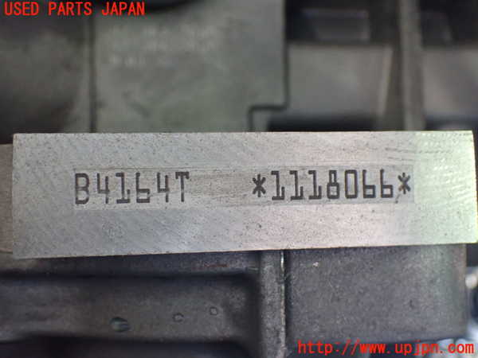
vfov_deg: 30.9
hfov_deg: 40.4
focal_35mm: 47
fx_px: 649
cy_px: 179
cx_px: 239
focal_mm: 8.4
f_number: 3.1
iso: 1000
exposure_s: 1/50
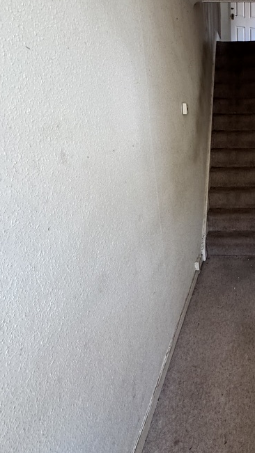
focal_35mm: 24
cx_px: 255
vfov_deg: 75.7
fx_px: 289
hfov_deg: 41.5
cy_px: 188
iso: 320
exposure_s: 1/99
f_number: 2.2
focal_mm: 2.22
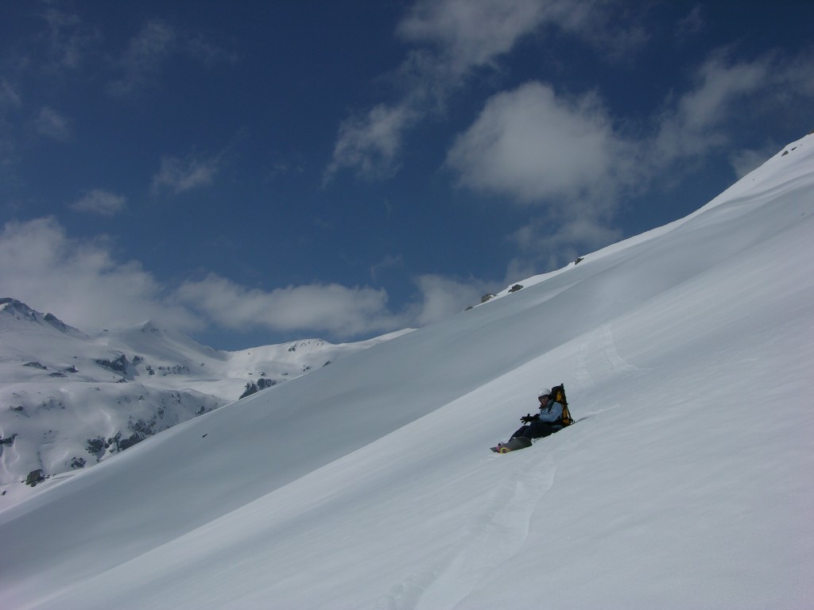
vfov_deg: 40.7
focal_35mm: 35
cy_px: 305
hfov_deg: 52.6
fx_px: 823
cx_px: 407
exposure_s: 1/1042
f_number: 8
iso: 50
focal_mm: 8.9
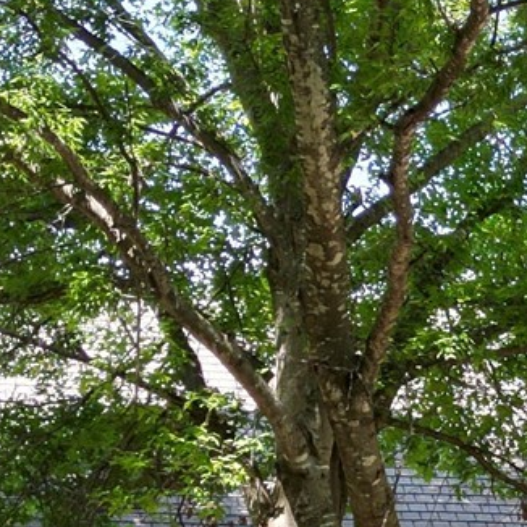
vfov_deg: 13.6
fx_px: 2153
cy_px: 597
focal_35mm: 125
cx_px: 786
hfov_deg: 13.2
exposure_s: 1/640
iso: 110
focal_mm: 6.72
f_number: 1.7
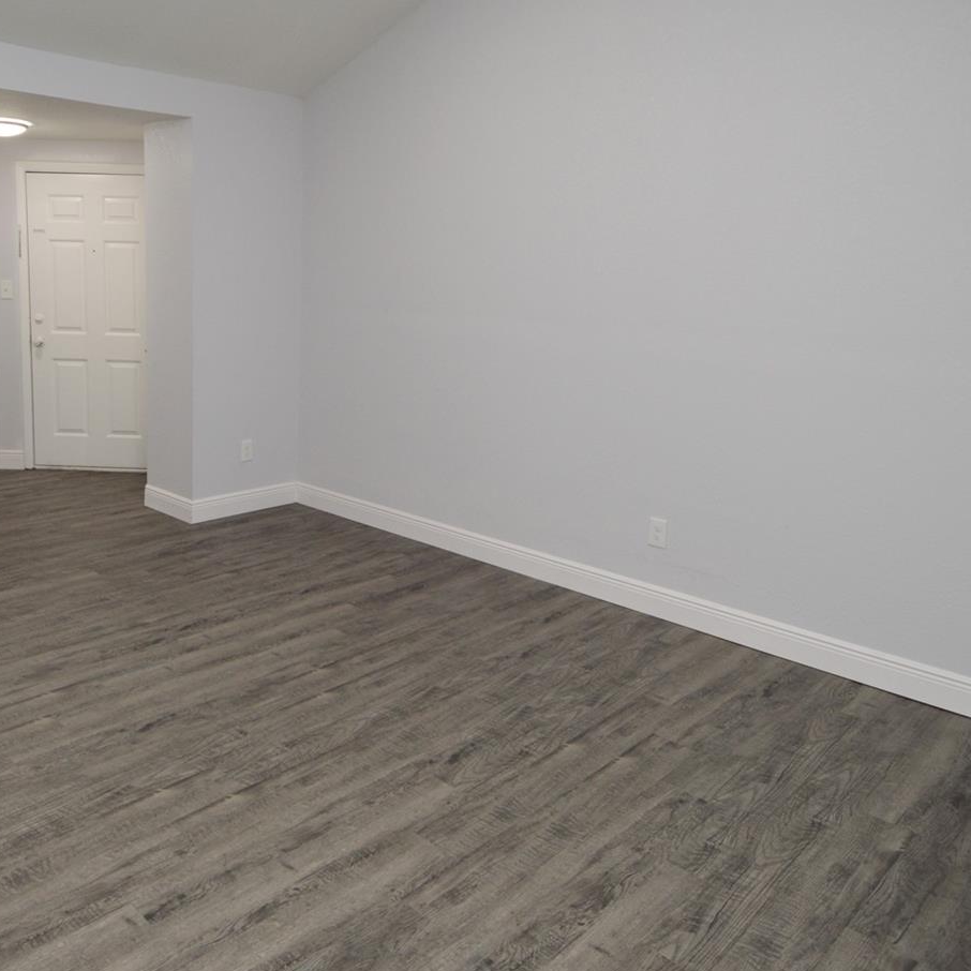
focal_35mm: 27
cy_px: 415
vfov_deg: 58.8
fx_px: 857
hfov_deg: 57.8
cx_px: 328
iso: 400
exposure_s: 1/60
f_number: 4
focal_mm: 12
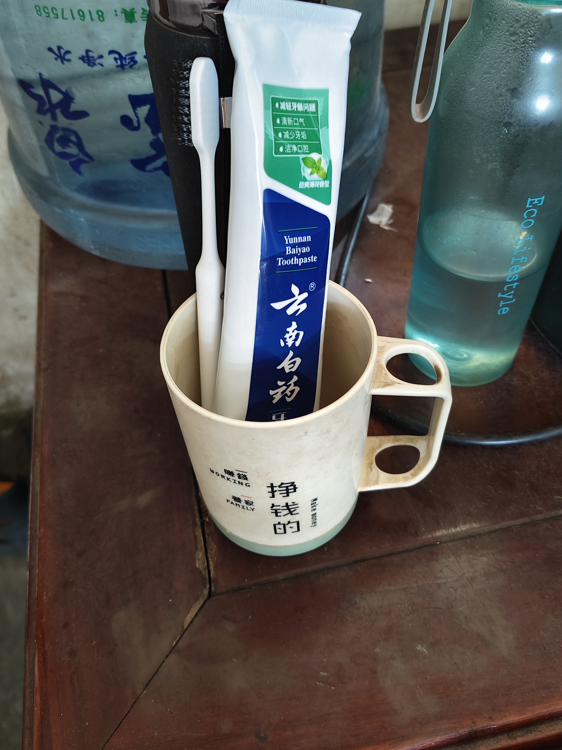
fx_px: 628
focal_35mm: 29
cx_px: 276
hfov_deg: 48.2
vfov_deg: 61.6
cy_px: 342
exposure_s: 1/20
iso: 1680
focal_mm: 5.56
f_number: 1.88
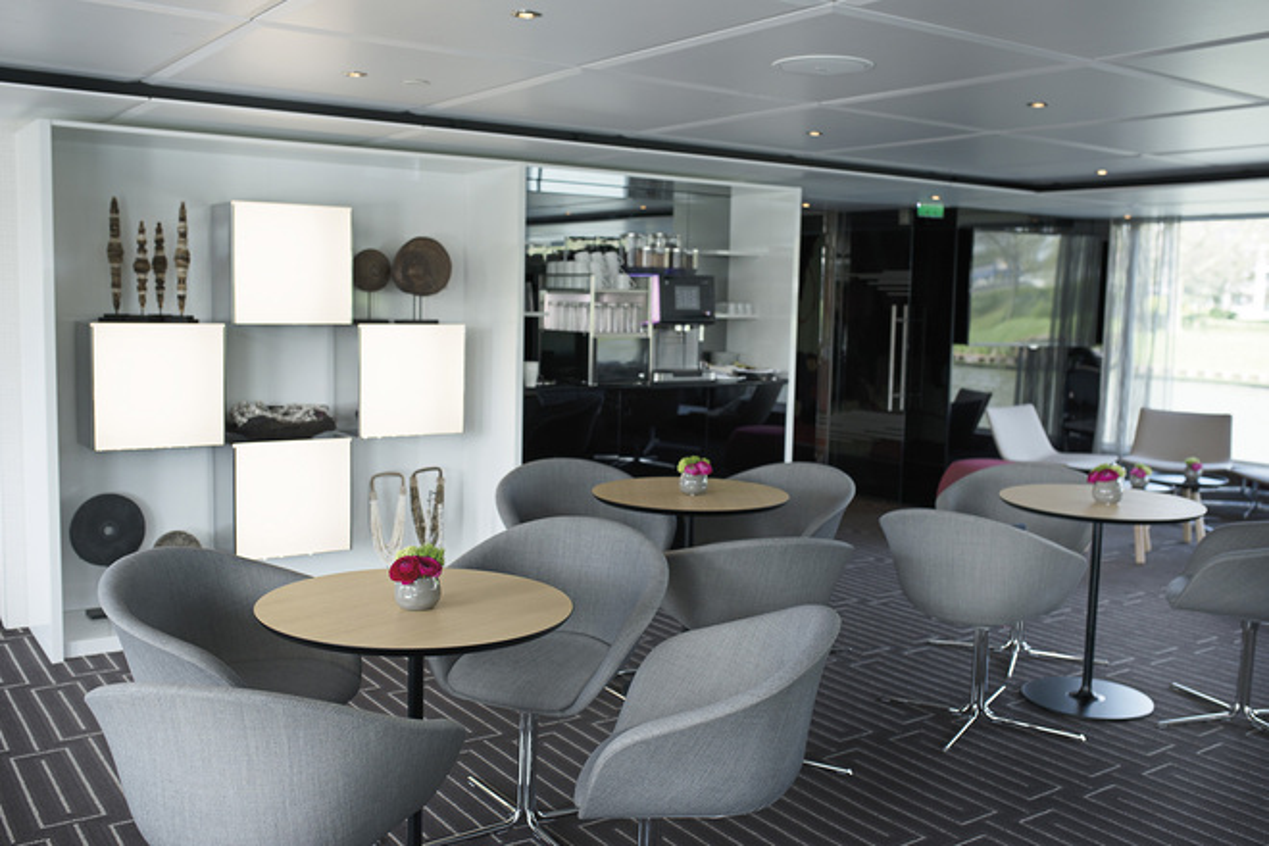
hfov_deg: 54.4
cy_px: 423
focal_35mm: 35
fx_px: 1234
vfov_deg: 37.9
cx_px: 634
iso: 200
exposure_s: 1/160
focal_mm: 35
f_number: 4
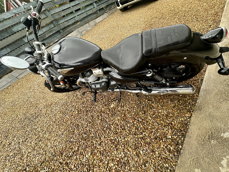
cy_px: 86
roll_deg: +32.7
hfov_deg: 102.1
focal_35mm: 14
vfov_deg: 85.7
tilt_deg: -43.4
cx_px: 114
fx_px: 93
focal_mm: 2.22
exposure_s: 1/248
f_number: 2.2
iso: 40
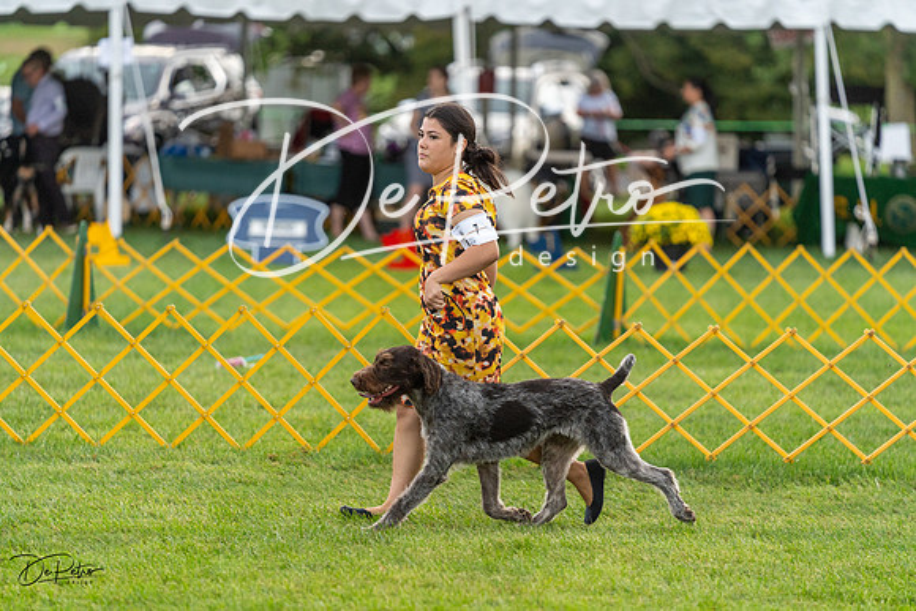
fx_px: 5090
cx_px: 458
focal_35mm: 200
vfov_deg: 6.9
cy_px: 306
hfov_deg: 10.3
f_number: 3.2
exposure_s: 1/1000
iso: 1000
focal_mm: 200
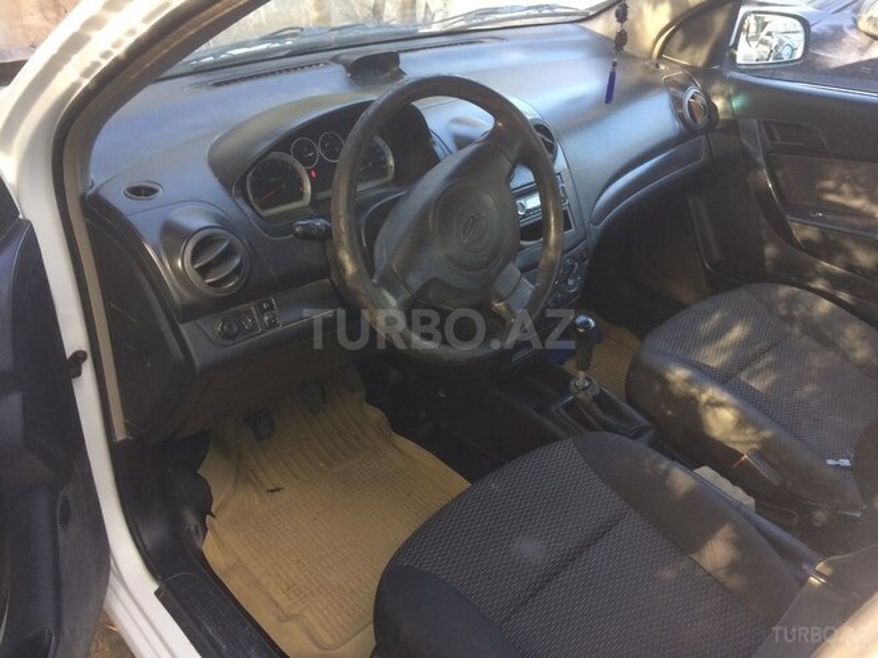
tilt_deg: -31.6
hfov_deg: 61.7
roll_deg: -2.4
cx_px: 439
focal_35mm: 29
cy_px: 329
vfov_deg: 48.2
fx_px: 736
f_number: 2.2
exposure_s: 1/33
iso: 40
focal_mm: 4.15
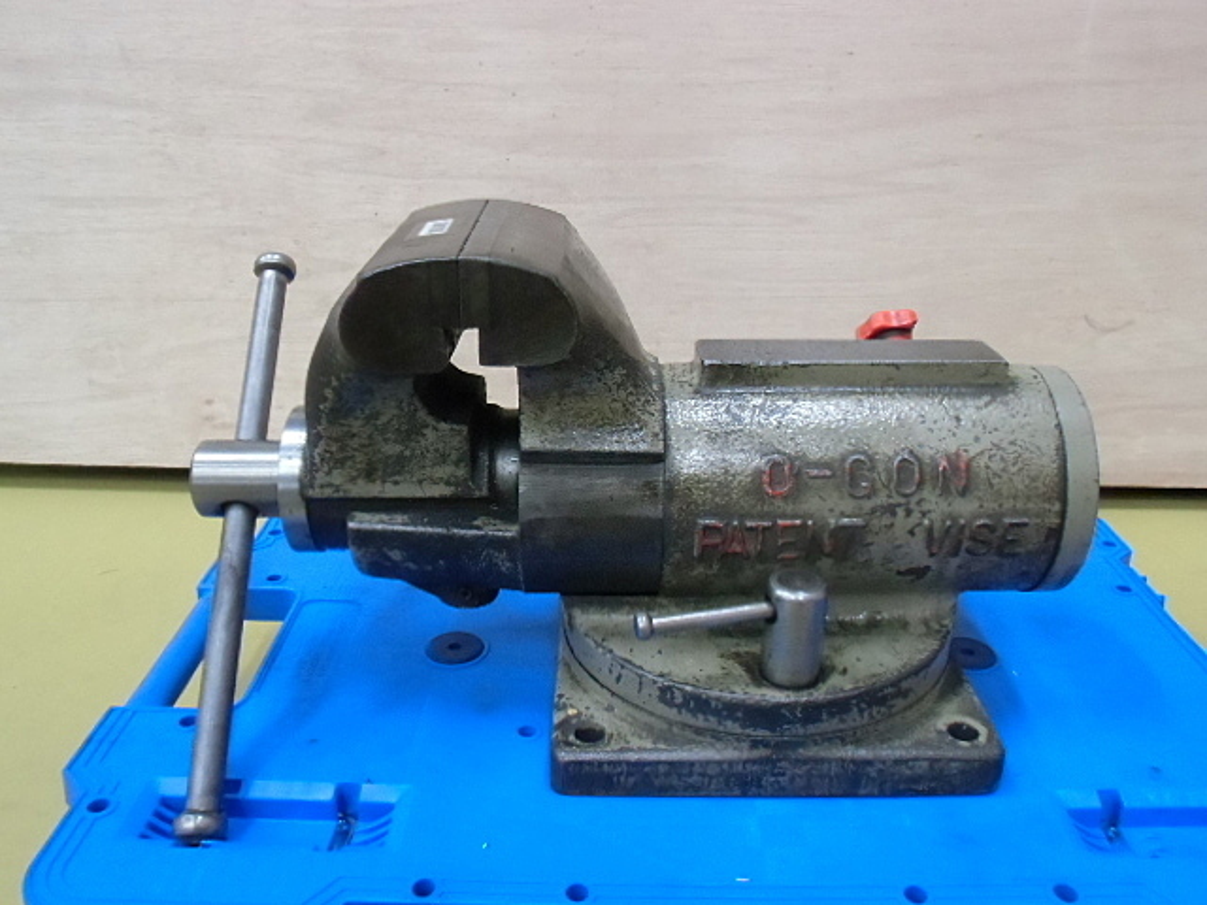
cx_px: 604
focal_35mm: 30
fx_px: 1046
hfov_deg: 60.0
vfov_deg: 46.8
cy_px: 452
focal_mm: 5.36
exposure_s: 1/25
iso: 800
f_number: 3.5
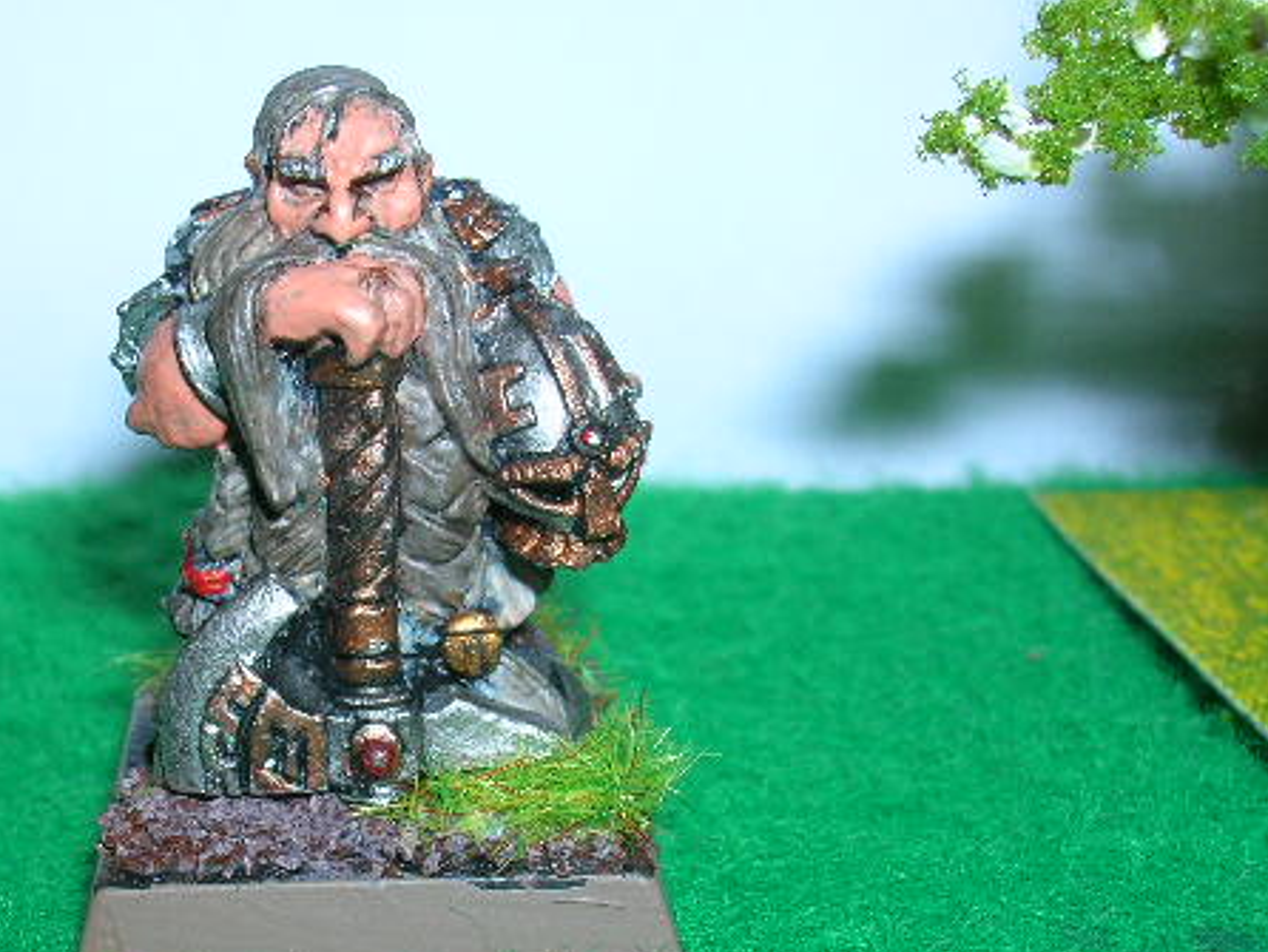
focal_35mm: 66
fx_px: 2419
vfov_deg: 22.2
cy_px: 654
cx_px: 426
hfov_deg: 29.2
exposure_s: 1/60.1
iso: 50
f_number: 5.4
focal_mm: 7.7
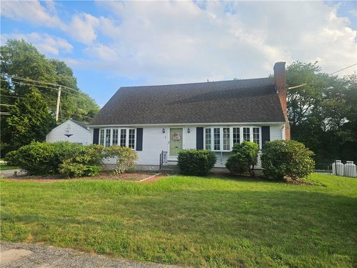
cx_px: 178
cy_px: 134
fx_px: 237
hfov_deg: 73.9
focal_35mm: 23
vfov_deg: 58.9
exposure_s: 1/973
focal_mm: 5.4
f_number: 1.8
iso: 25
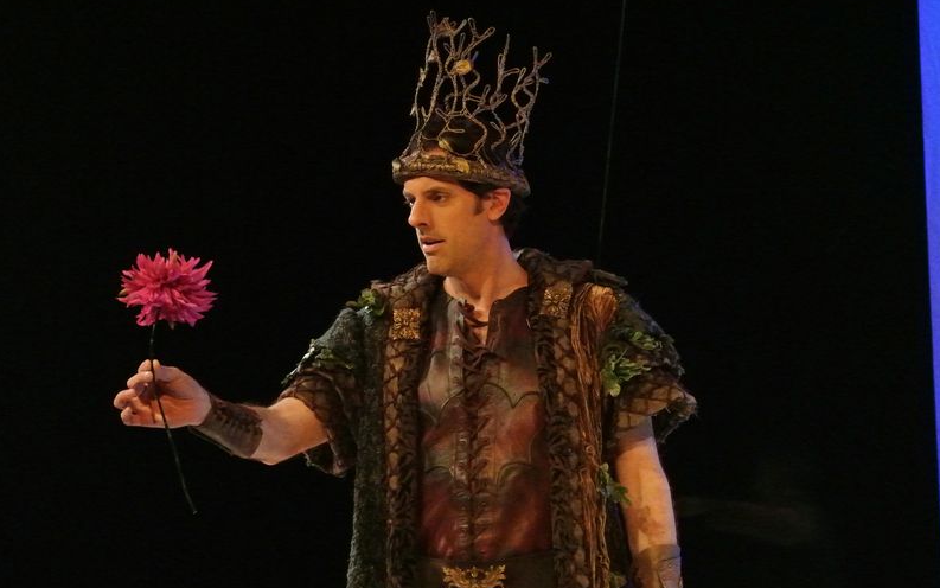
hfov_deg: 15.3
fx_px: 3510
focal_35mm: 137
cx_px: 468
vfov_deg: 9.6
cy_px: 289
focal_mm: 49.3
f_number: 4
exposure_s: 1/100
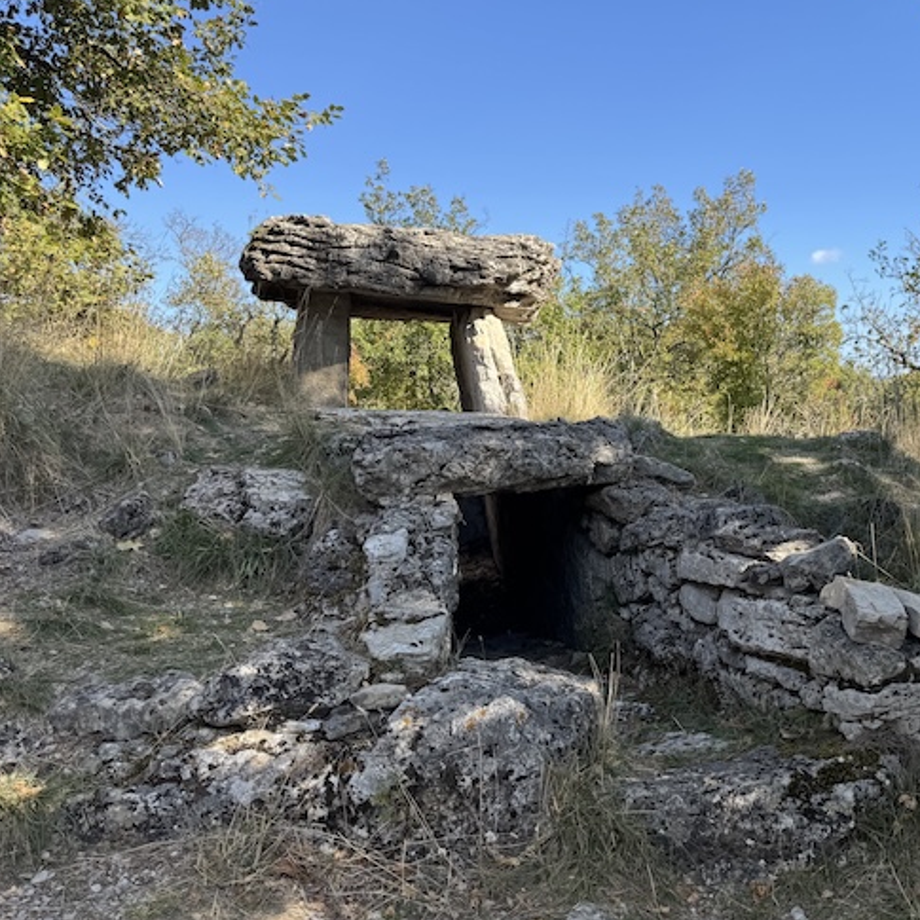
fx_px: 1052
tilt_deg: +0.6
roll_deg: +0.9
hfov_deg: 45.9
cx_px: 668
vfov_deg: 47.2
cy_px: 417
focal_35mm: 35
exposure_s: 1/1923
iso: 80
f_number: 1.78
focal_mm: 6.76
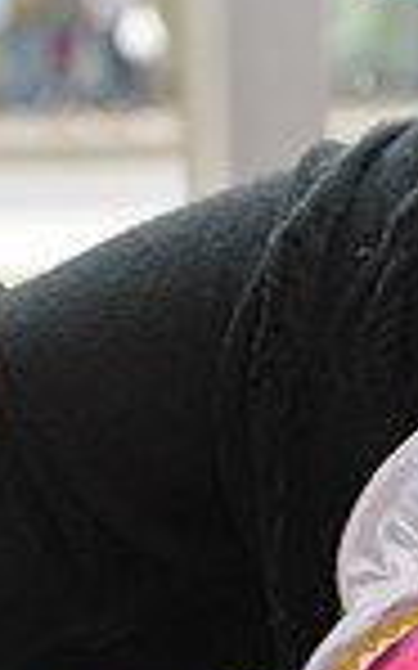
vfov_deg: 11.7
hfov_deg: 7.4
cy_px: 162
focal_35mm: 178
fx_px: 3248
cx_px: 252
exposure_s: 1/250
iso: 1250
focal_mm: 45
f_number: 3.2
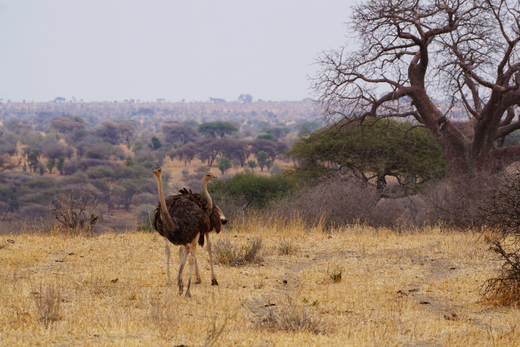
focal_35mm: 286
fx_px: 4137
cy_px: 174
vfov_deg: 4.8
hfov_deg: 7.2
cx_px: 260
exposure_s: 1/320
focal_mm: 191
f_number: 8
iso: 100
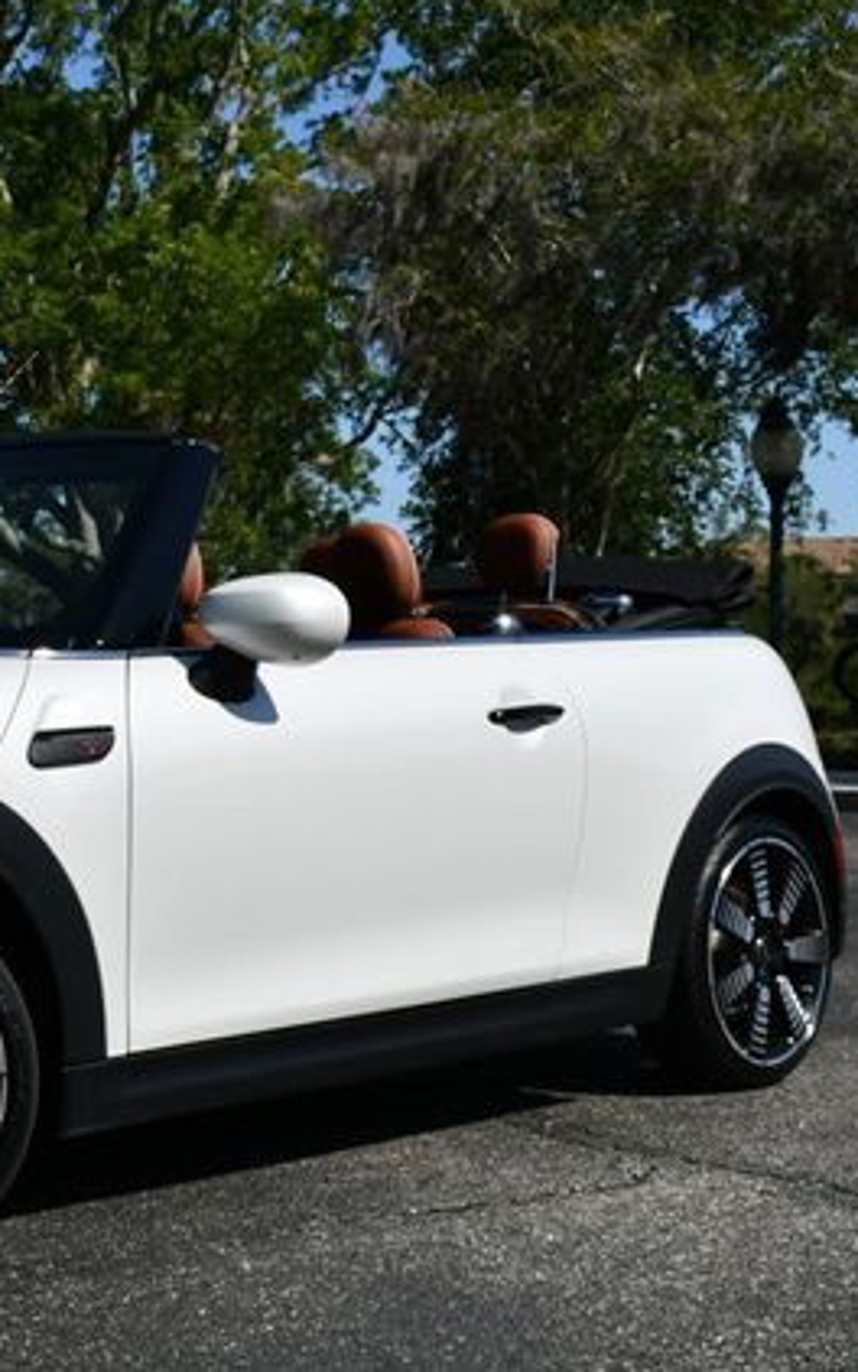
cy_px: 679
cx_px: -36
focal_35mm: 68
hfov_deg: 18.6
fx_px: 2542
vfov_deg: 30.2
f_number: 10
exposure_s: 1/400
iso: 100
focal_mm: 22
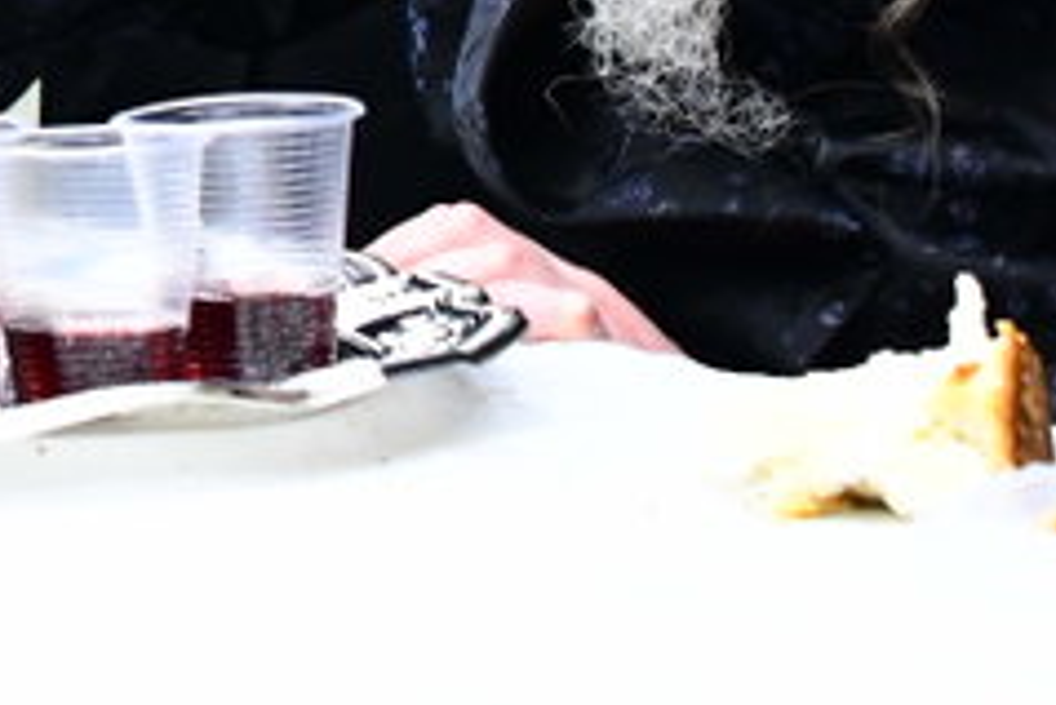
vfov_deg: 5.8
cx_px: -595
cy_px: -525
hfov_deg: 8.5
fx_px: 6897
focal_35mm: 235
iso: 3200
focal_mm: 40
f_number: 5.6
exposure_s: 1/200
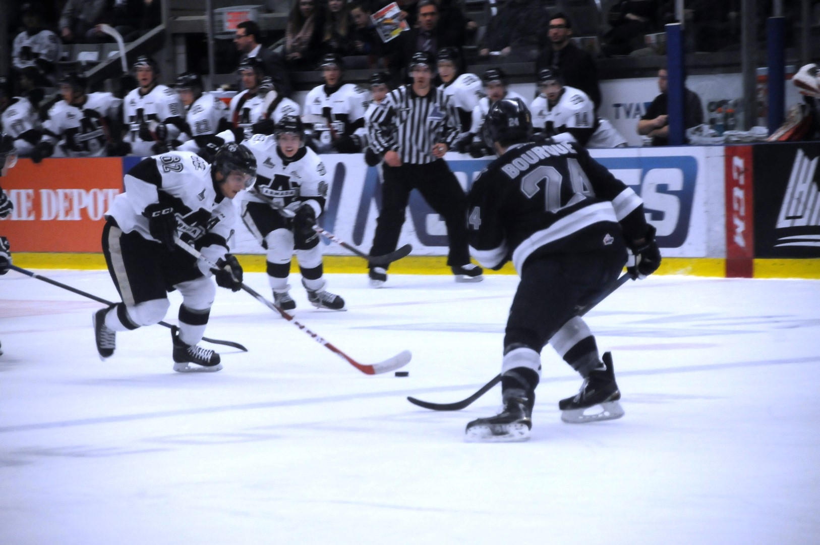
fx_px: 4778
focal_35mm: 210
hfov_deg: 9.8
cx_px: 410
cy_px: 272
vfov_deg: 6.5
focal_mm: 140
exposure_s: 1/320
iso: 1000
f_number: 6
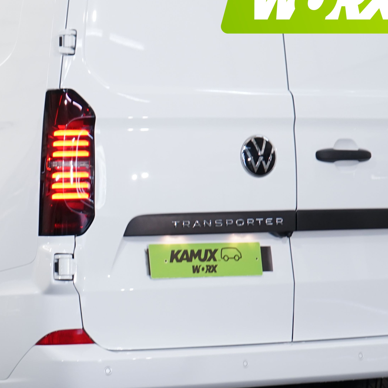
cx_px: 21
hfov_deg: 10.6
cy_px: 215
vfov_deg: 10.7
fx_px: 2080
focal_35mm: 164
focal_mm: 70
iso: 400
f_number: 5.6
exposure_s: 1/25
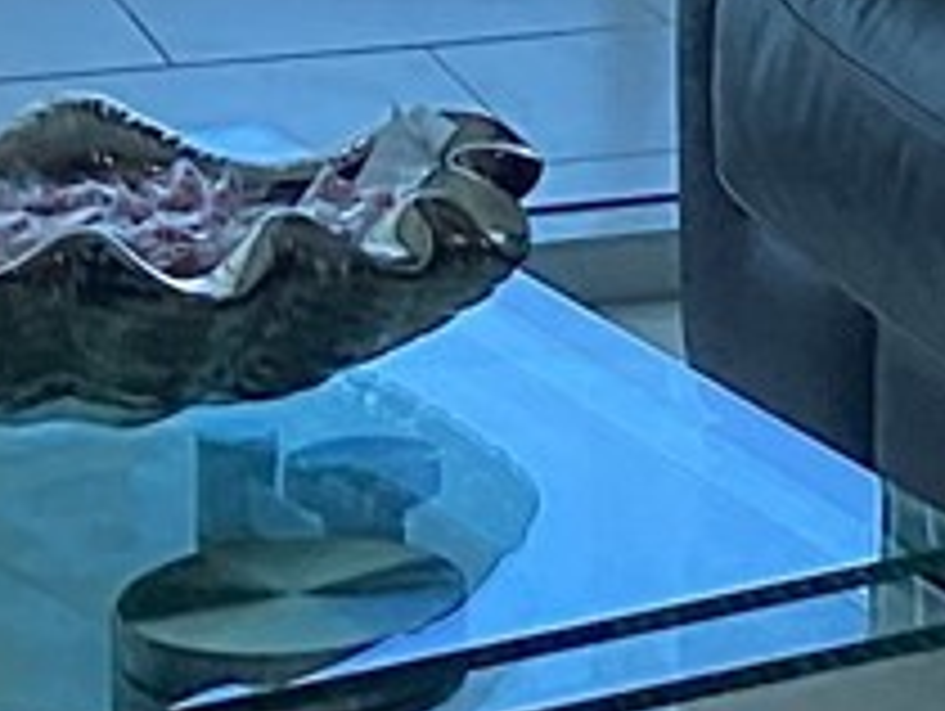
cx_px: 1886
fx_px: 6450
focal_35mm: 236
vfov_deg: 6.1
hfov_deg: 8.0
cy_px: -814
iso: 25
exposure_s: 1/128
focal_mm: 3.3
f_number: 2.4
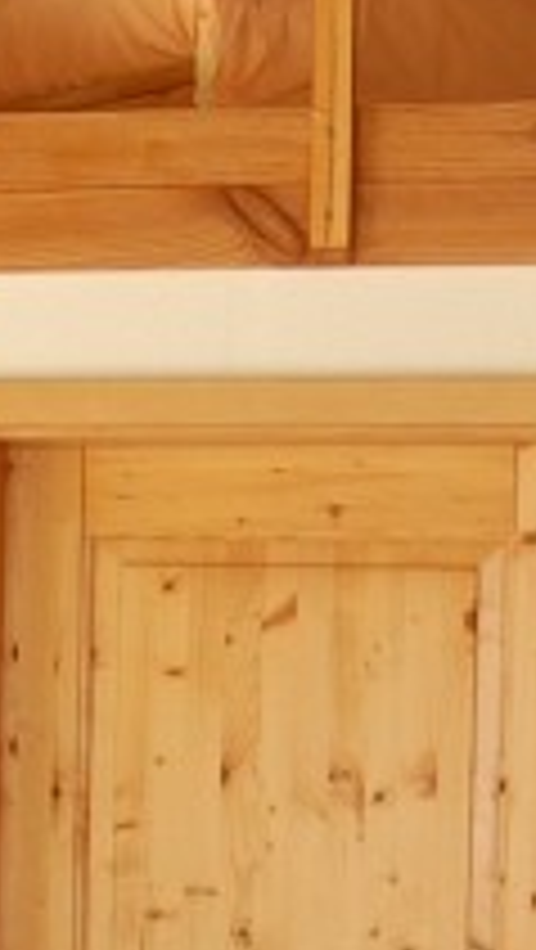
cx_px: 153
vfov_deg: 15.5
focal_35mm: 137
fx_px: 3455
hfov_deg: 8.9
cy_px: 862
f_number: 3.5
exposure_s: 1/200
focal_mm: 18
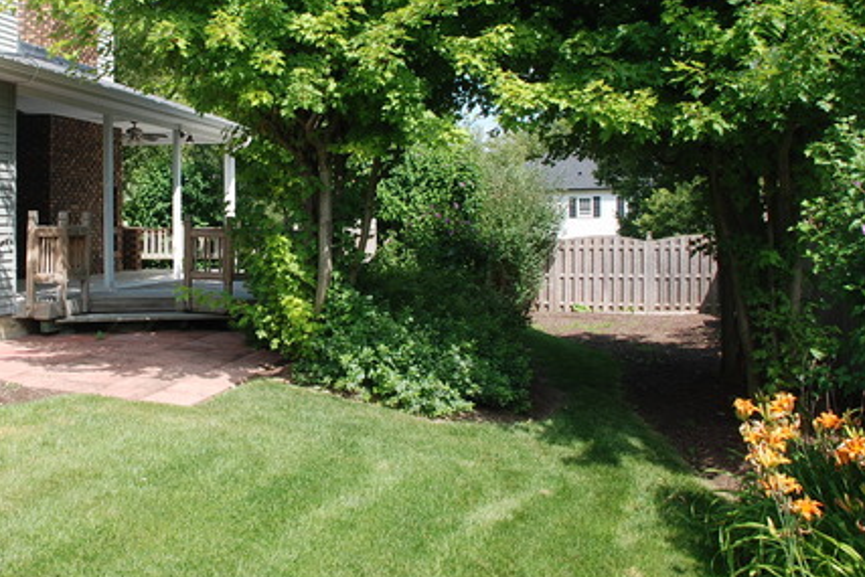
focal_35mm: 45
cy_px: 194
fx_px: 1082
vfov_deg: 29.7
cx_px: 255
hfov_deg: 42.7
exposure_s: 1/160
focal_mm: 20
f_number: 6.3
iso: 100
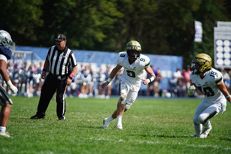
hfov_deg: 6.9
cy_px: 77
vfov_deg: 4.6
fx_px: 1925
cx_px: 116
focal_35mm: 300
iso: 400
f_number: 2.8
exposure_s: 1/5000
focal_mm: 300
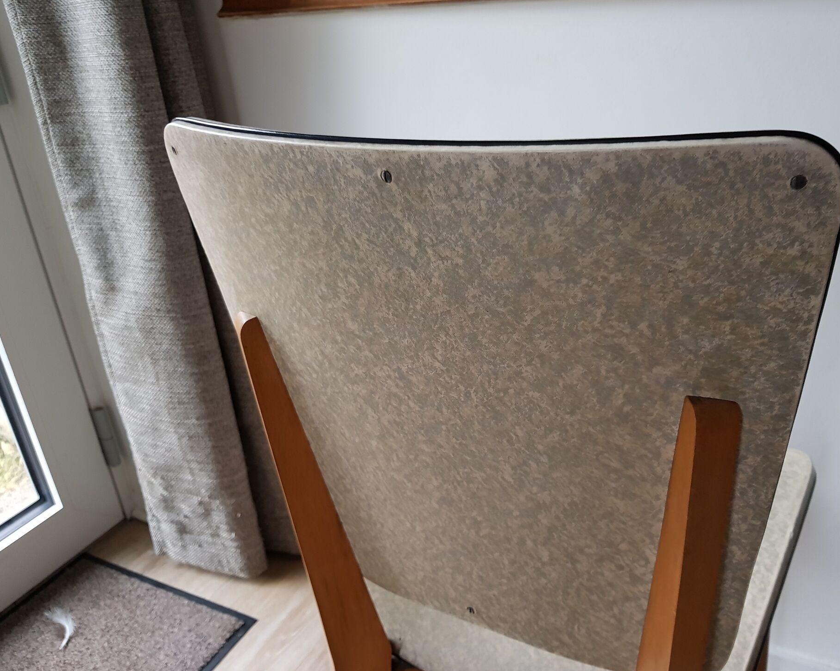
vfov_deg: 51.5
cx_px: 455
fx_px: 696
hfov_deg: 62.1
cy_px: 331
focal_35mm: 28
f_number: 1.7
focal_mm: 4.2
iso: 160
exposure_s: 1/35
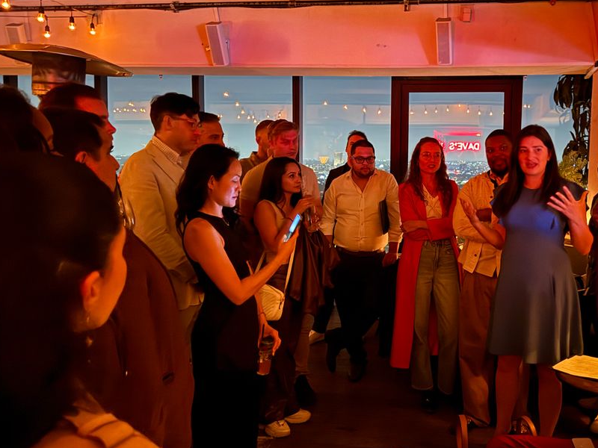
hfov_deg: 50.4
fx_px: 622
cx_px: 403
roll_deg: -1.3
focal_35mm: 36
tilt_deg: -4.9
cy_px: 202
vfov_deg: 39.6
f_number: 1.78
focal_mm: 6.76
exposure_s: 1/9
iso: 3200
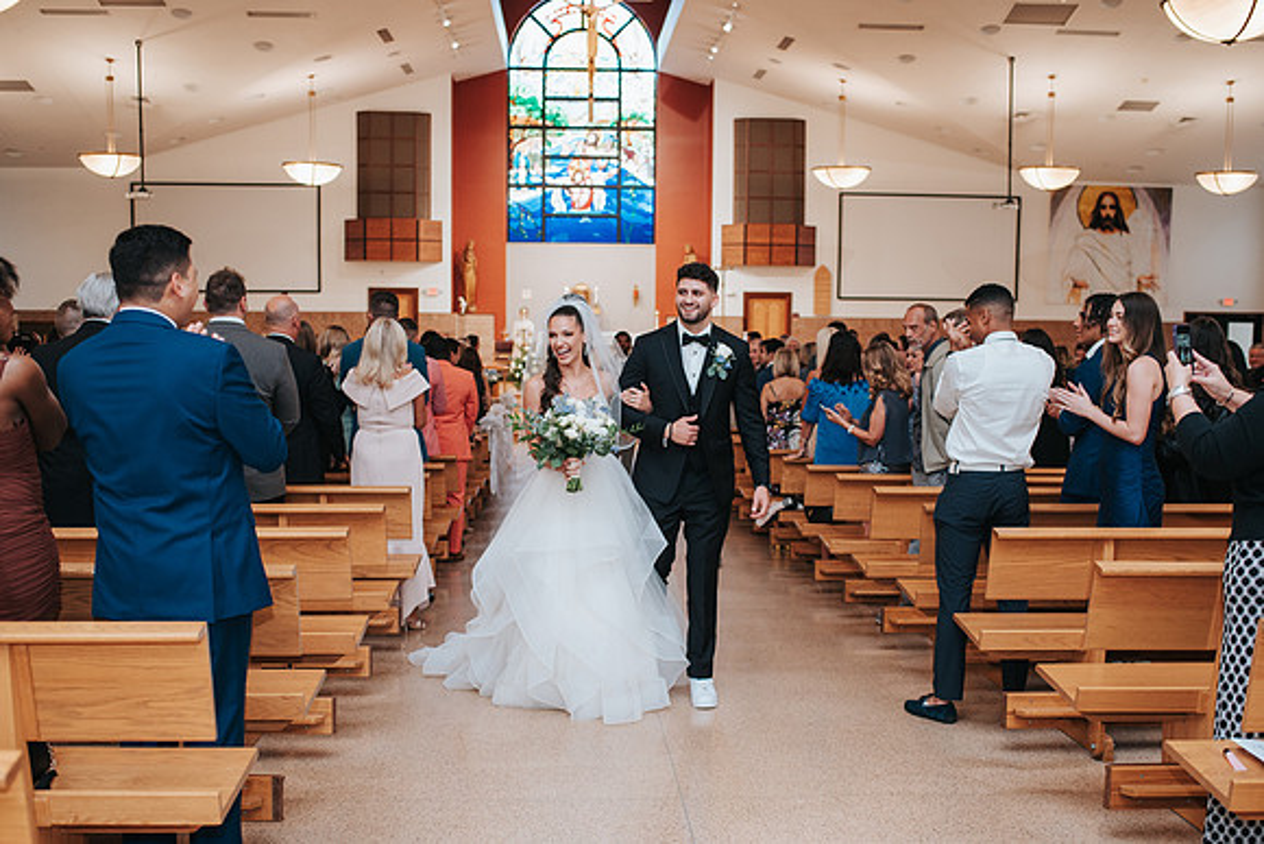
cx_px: 638
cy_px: 467
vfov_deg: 33.5
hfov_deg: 48.6
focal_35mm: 40
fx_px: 1398
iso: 1000
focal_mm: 35
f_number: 2.8
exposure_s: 1/125
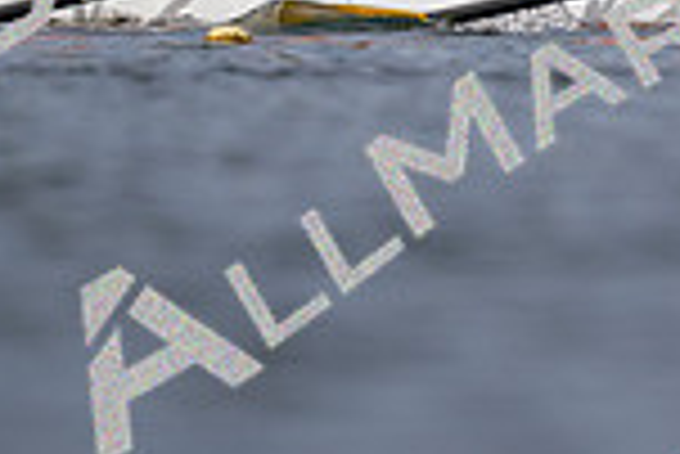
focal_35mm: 2304
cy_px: -231
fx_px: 43561
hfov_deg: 0.9
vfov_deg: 0.6
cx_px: 995
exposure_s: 1/2500
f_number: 4
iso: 250
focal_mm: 600
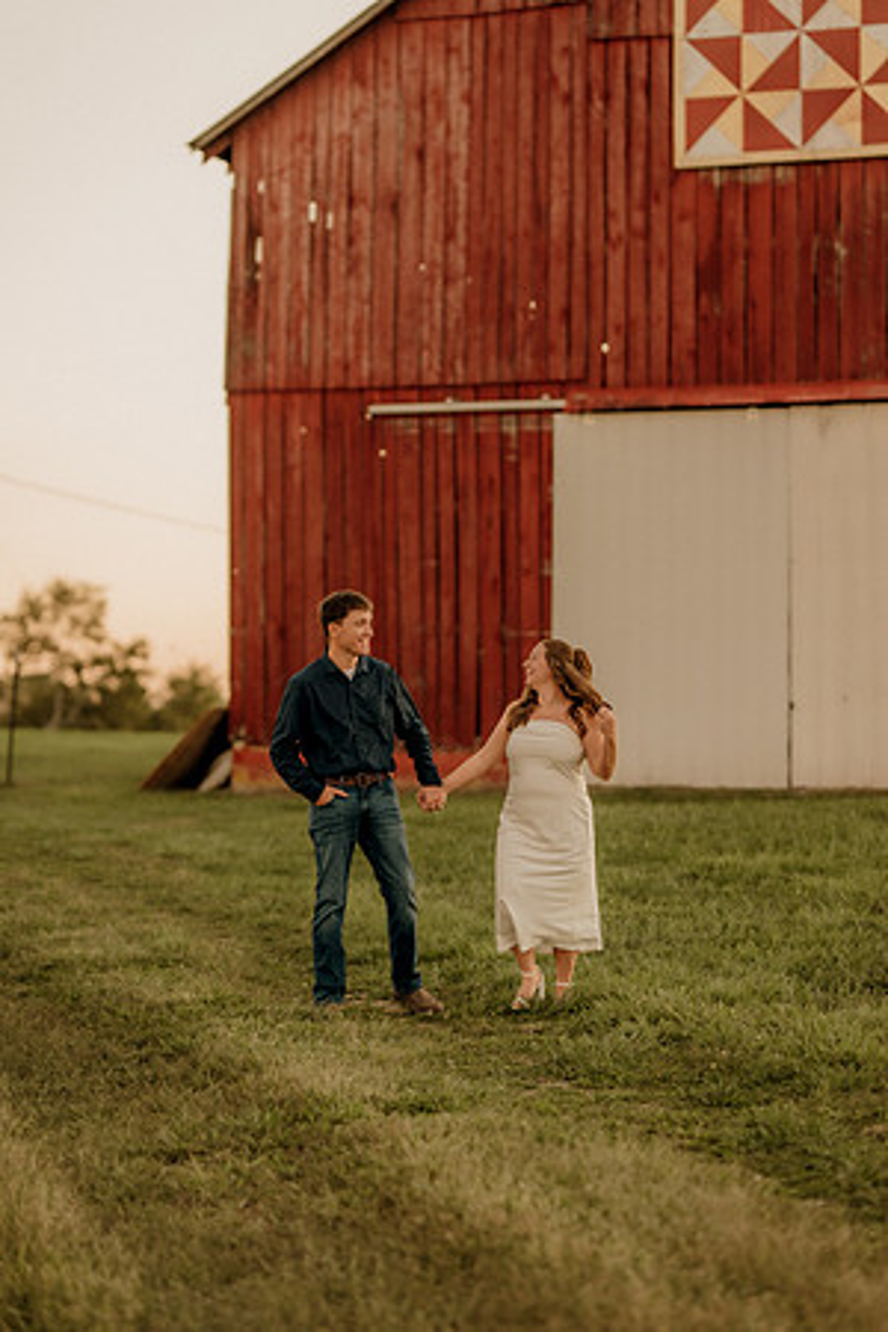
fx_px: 3145
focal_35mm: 85
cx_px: 444
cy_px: 666
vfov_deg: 23.9
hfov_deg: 16.1
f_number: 1.8
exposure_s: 1/100
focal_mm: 85
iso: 200
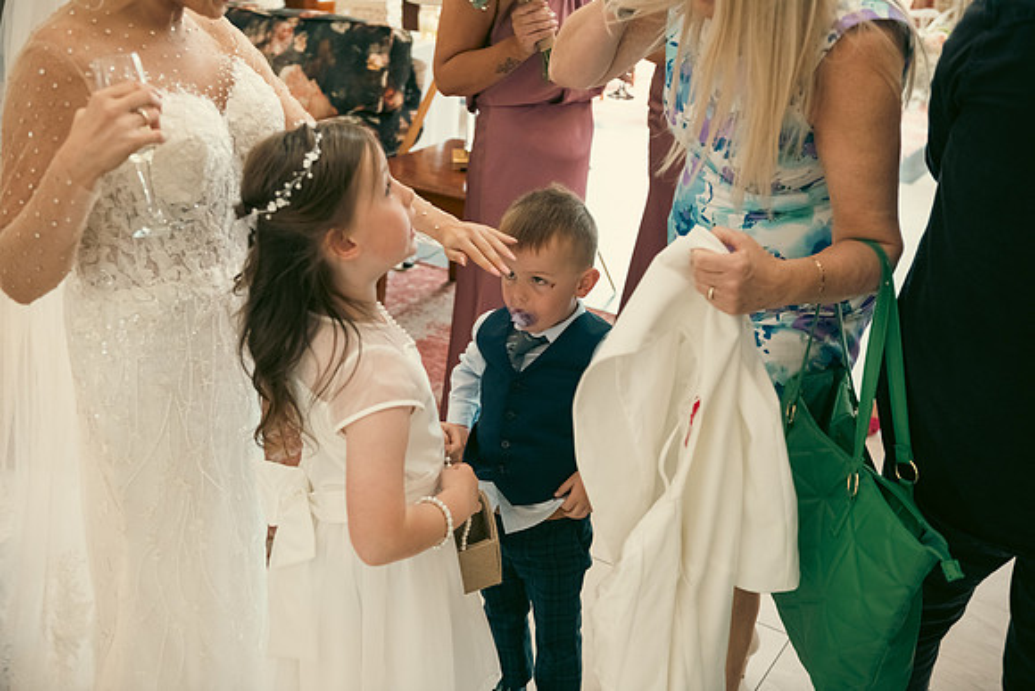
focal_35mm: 38
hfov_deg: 50.7
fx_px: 1093
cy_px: 346
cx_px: 518
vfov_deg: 35.1
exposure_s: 1/160
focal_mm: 38
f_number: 3.5
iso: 1000
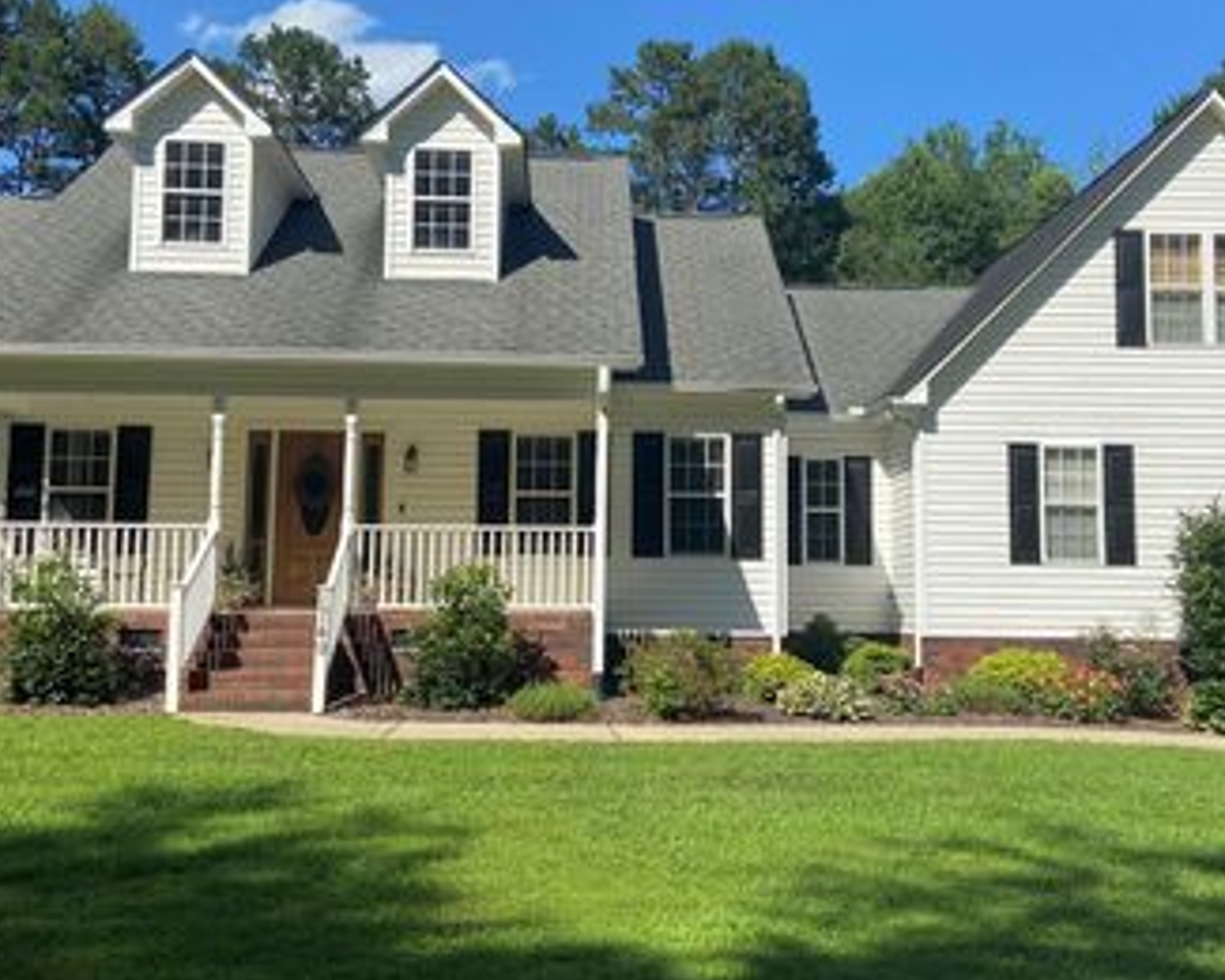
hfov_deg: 46.8
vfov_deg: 38.2
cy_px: 458
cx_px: 675
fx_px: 1414
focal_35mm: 39
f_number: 1.8
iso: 32
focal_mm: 4.25
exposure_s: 1/2513
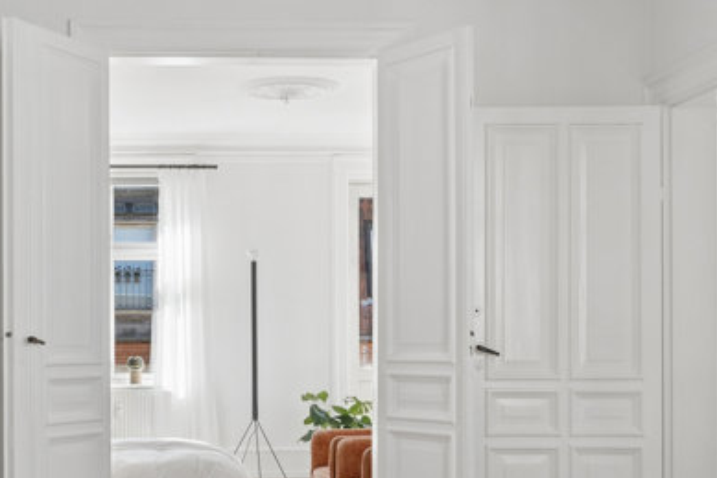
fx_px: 1194
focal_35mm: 60
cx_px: 162
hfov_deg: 32.6
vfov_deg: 22.4
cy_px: 341
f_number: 8
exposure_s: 1/50
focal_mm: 14
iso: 200
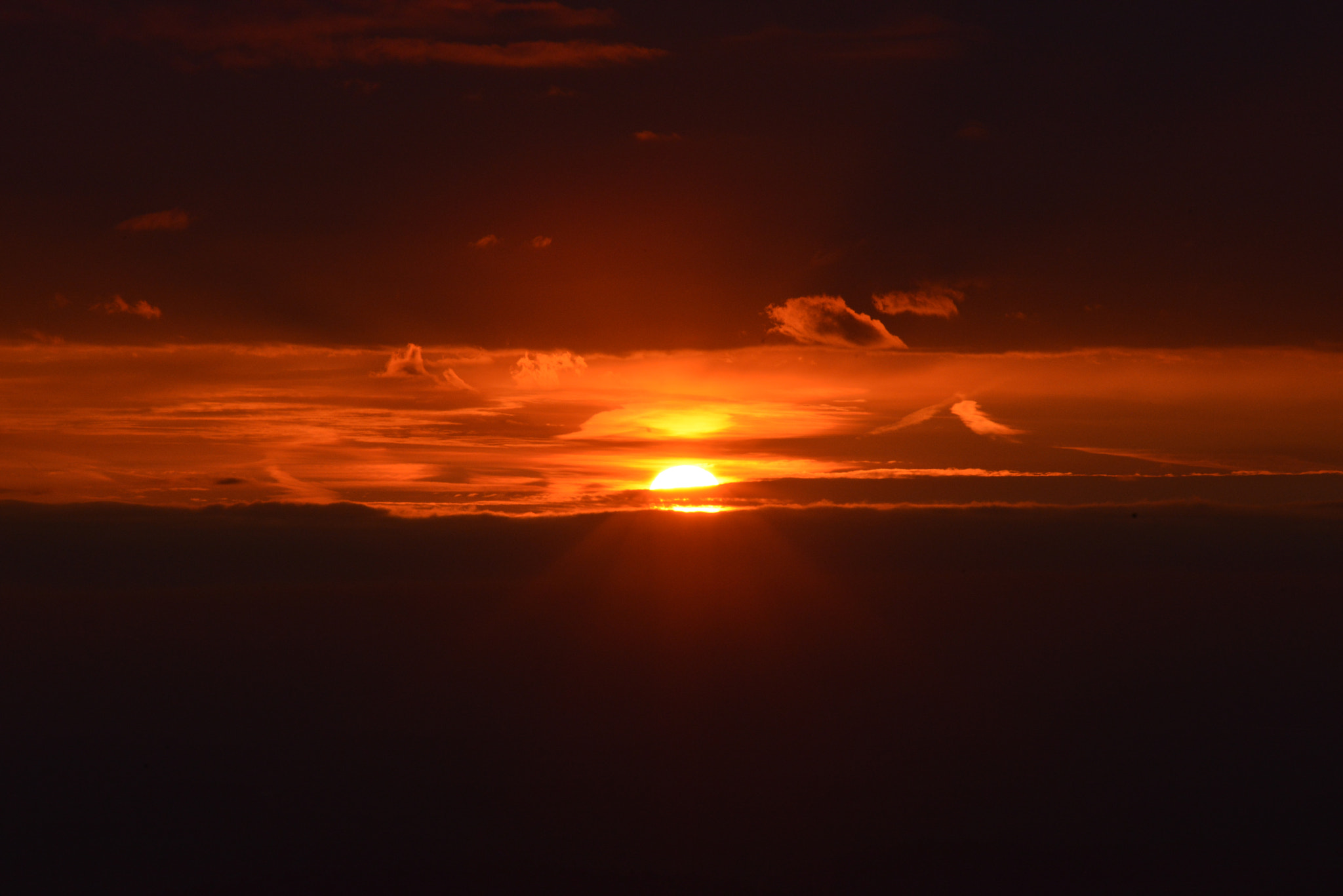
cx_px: 672
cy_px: 448
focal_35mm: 210
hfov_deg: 9.8
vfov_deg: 6.5
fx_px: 7836
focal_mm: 210
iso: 800
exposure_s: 1/200
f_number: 22
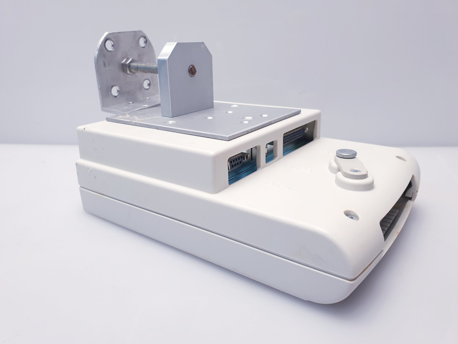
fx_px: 344
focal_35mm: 26
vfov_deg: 53.1
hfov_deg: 67.3
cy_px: 172
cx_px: 229
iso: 50
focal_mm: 4.3
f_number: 2.4
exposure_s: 1/50
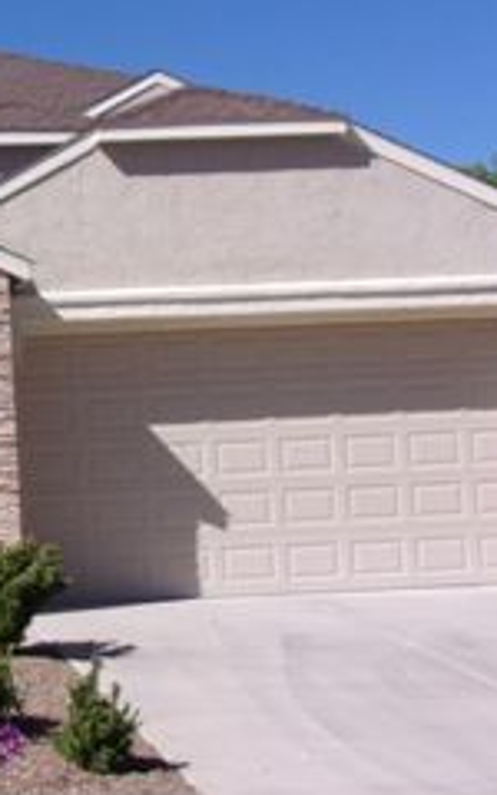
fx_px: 1582
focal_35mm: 73
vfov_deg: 28.2
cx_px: -169
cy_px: 340
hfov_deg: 16.7
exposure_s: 1/1100
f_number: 3.7
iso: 80
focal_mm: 5.9
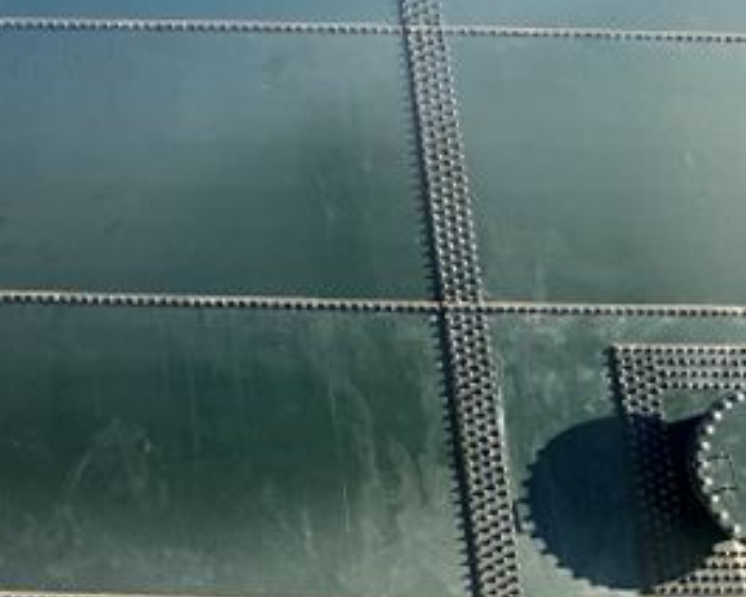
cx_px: -504
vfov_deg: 15.2
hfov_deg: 17.7
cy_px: -346
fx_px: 2031
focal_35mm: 92
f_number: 1.8
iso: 25
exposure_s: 1/520
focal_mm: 4.25
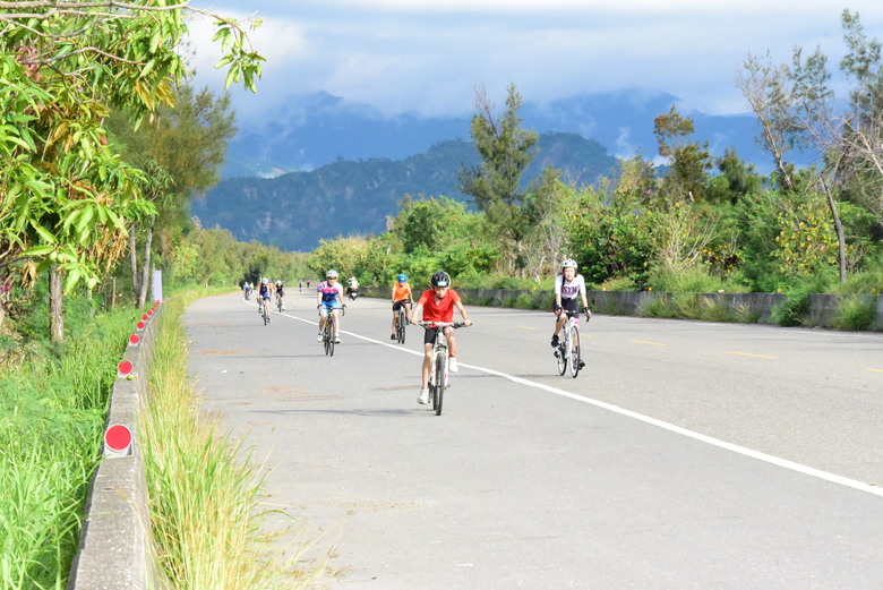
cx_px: 442
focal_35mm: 120
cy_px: 295
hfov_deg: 17.1
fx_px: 2945
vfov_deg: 11.4
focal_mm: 120
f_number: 16
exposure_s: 1/4000
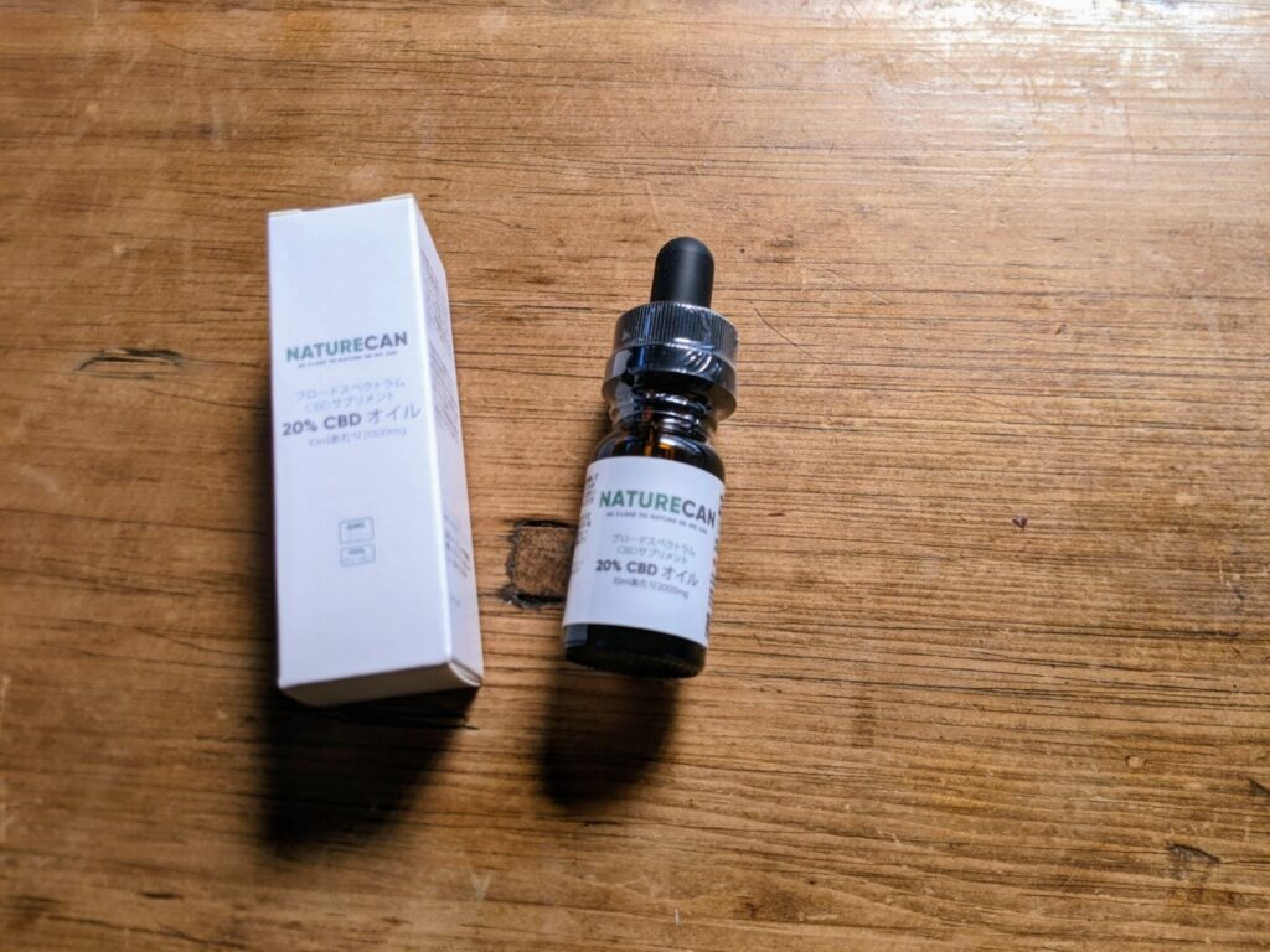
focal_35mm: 27
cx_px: 635
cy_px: 476
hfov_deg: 65.3
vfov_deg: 51.4
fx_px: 991
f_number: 1.8
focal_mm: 4.44
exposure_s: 1/313
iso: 54
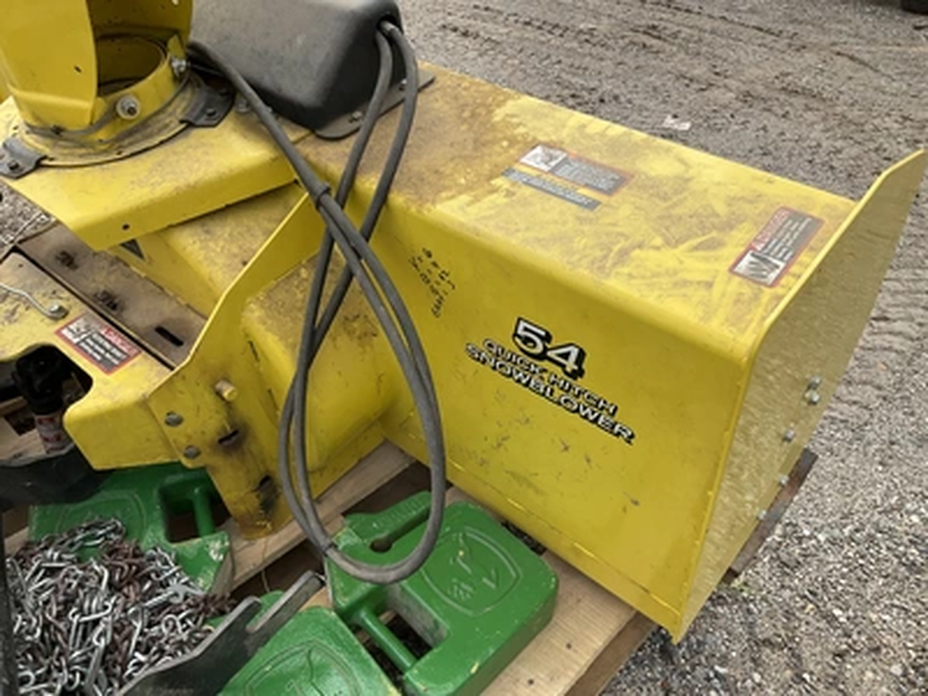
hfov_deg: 61.7
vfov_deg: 48.2
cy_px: 348
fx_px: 777
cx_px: 464
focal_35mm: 29
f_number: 1.8
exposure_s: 1/997
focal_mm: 3
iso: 25
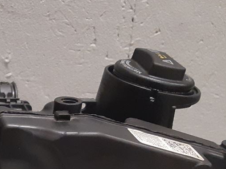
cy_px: 209
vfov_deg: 13.6
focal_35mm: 105
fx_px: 685
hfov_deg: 16.6
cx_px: -140
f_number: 1.7
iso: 250
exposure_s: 1/50
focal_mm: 3.93
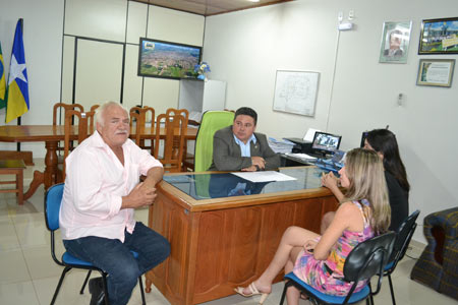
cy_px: 152
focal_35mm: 30
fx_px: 382
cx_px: 229
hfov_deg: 61.9
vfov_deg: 43.6
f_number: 3.8
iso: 2200
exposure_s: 1/60
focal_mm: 20
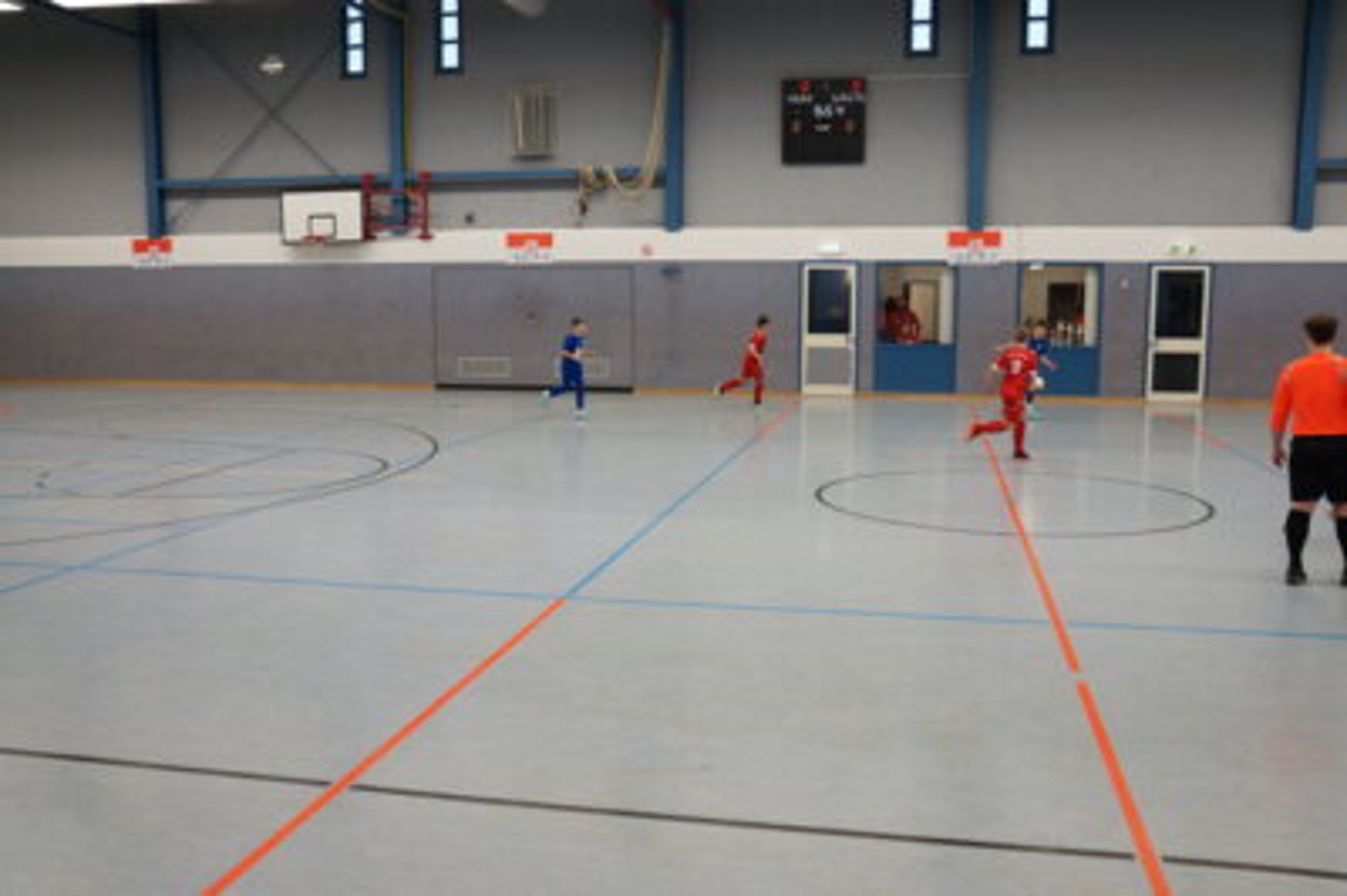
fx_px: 1178
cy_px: 448
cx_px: 674
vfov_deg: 41.6
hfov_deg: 59.5
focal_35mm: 32
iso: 1250
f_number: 7.1
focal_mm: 21
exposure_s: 1/60
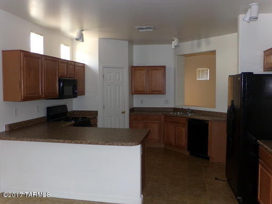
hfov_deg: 55.4
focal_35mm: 33
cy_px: 102
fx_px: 259
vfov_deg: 42.9
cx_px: 136
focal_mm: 5.9
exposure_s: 1/34
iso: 200
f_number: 3.4
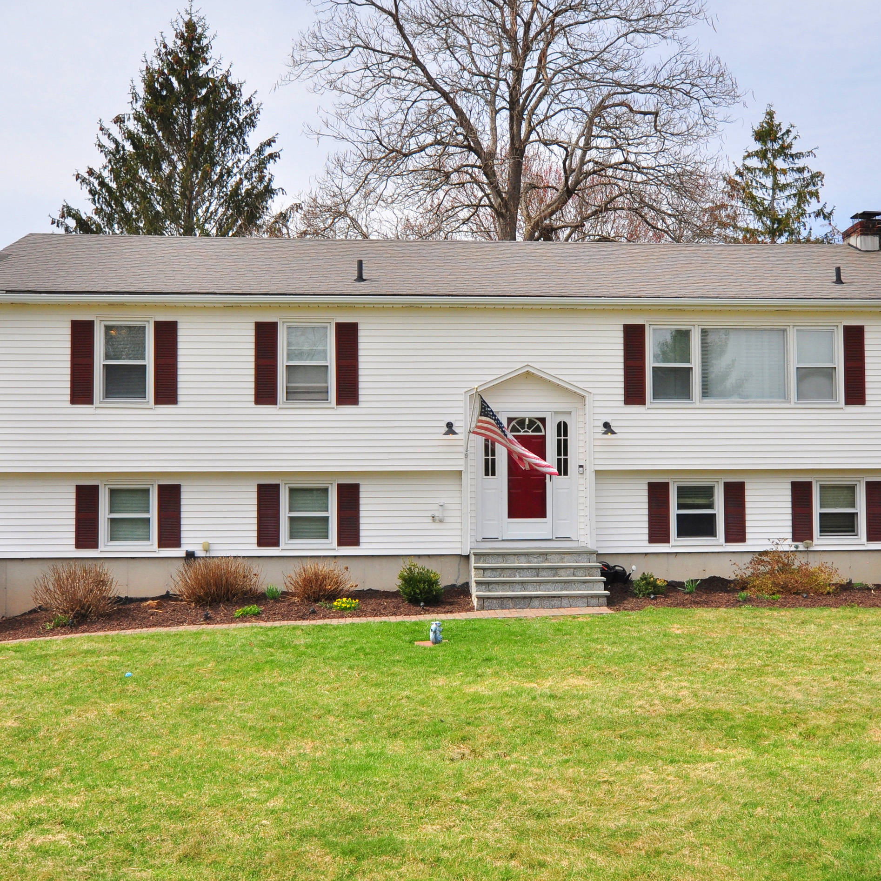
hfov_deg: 42.7
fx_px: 1123
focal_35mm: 39
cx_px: 503
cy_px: 447
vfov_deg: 42.8
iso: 320
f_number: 8
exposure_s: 1/640
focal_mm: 20
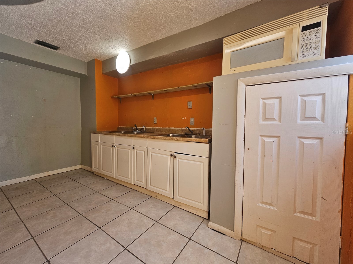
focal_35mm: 13
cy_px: 132
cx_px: 176
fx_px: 133
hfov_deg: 106.2
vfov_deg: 89.9
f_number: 2.2
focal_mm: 2.2
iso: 50
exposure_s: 1/133
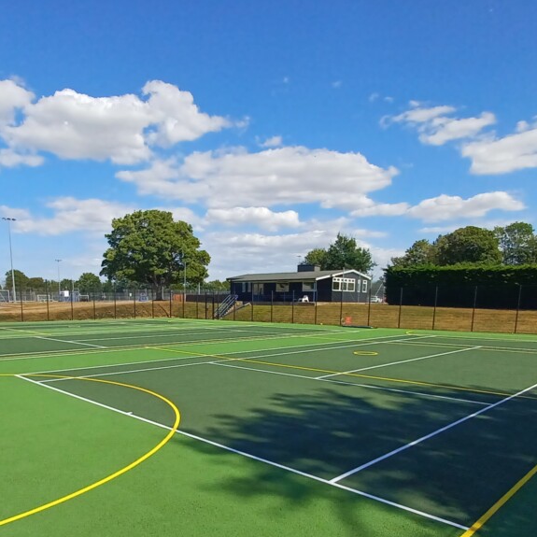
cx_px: 216
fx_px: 421
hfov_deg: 64.5
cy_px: 374
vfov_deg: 62.7
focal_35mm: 24
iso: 40
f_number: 2.2
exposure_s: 1/1645
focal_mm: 1.42
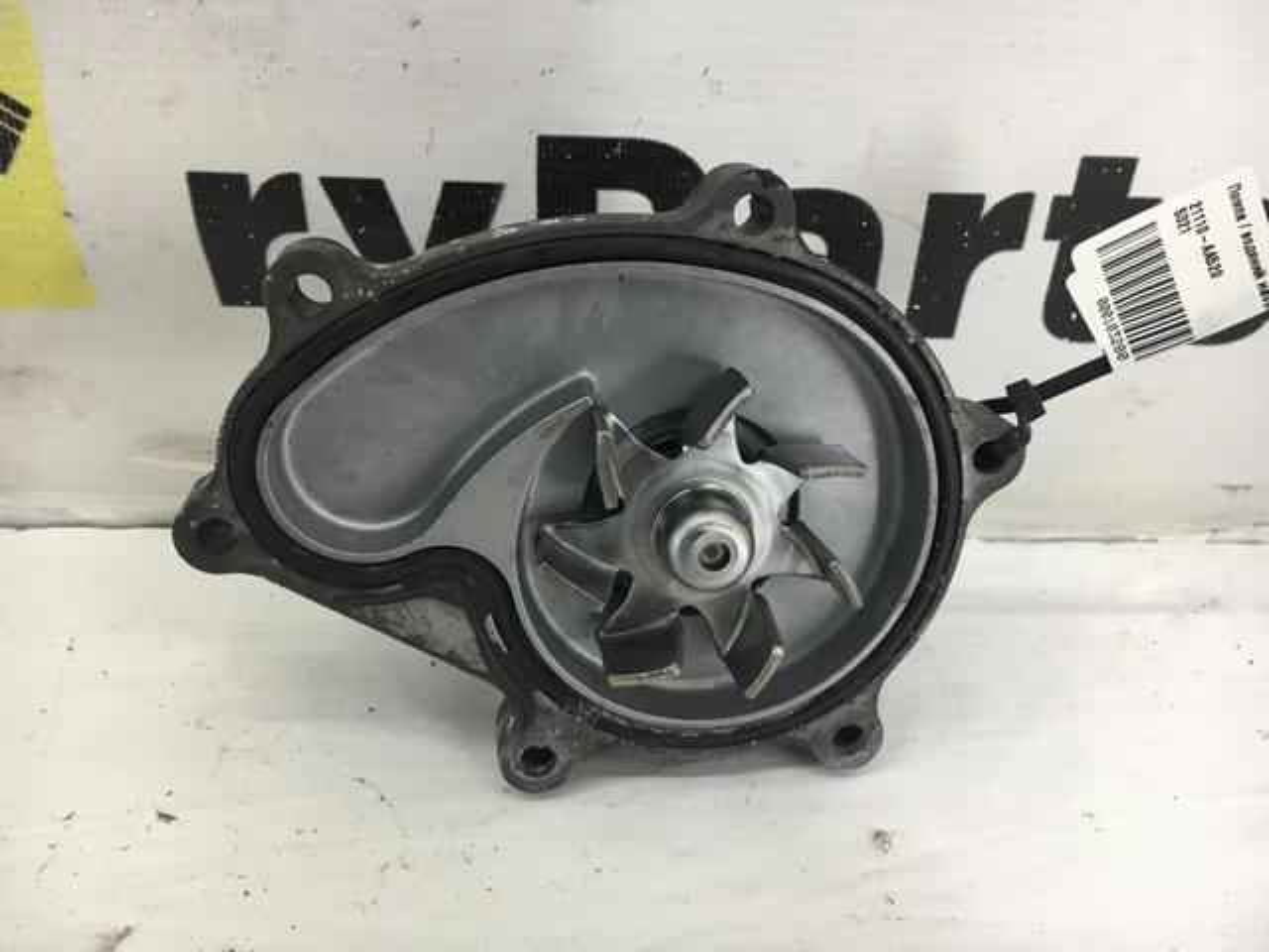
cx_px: 634
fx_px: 1063
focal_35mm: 29
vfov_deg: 48.2
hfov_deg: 61.7
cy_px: 476
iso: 25
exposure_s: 1/33
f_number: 2.2
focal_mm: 4.15
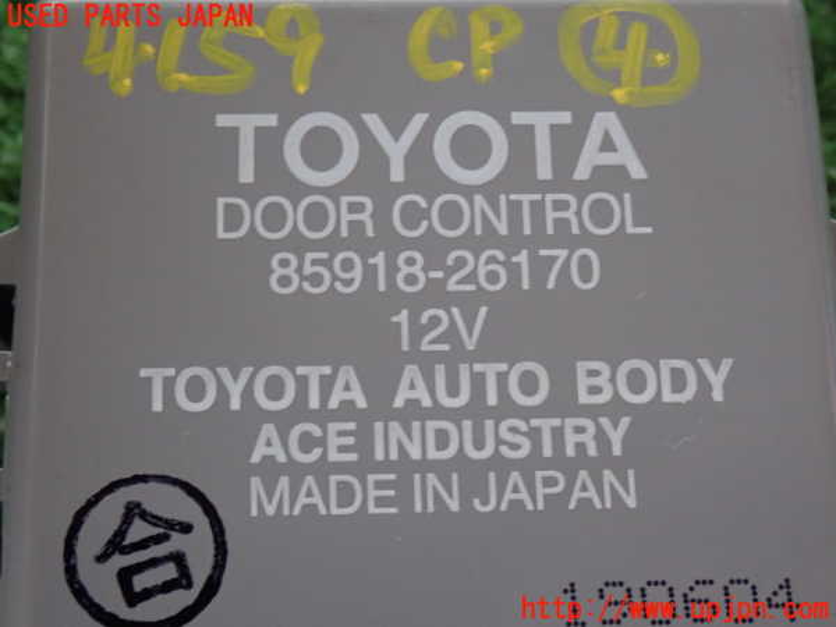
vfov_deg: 23.7
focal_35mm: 62
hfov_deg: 31.2
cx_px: 418
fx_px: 1497
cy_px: 314
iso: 800
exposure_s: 1/40
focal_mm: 11.09
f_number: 3.6
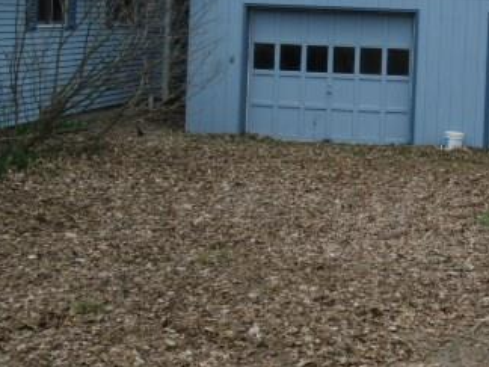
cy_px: 12
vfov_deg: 16.0
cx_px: 426
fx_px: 1286
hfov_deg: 21.1
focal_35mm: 91
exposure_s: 1/320
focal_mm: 8.2
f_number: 4.3
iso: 100
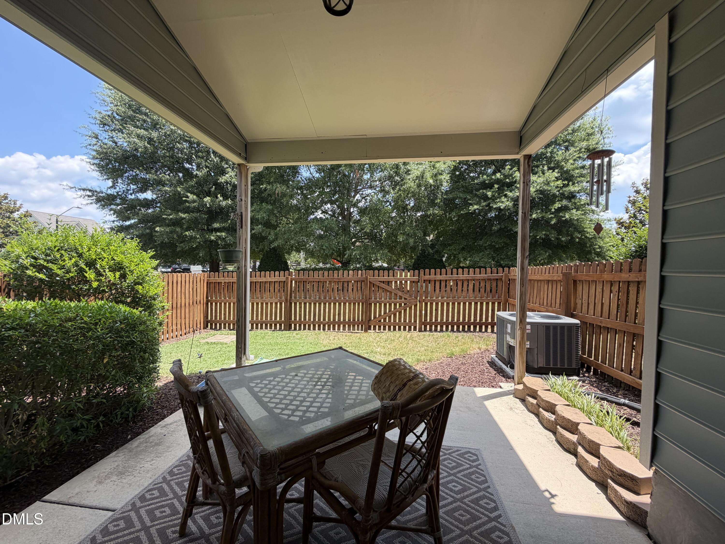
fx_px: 293
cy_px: 272
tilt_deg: -1.2
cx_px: 362
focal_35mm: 14
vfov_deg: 85.7
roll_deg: -0.4
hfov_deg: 102.1
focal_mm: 2.22
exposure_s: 1/398
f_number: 2.2
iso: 50
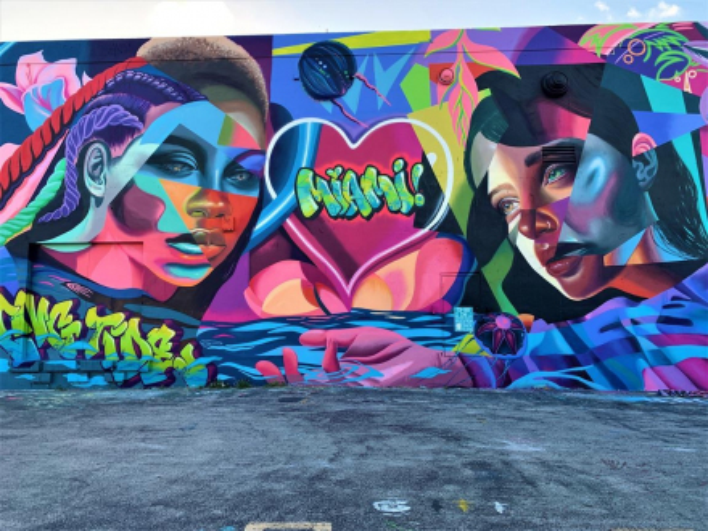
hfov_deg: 67.3
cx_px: 354
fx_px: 532
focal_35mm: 26
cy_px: 266
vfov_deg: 53.1
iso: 25
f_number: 1.8
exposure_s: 1/130
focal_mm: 4.25
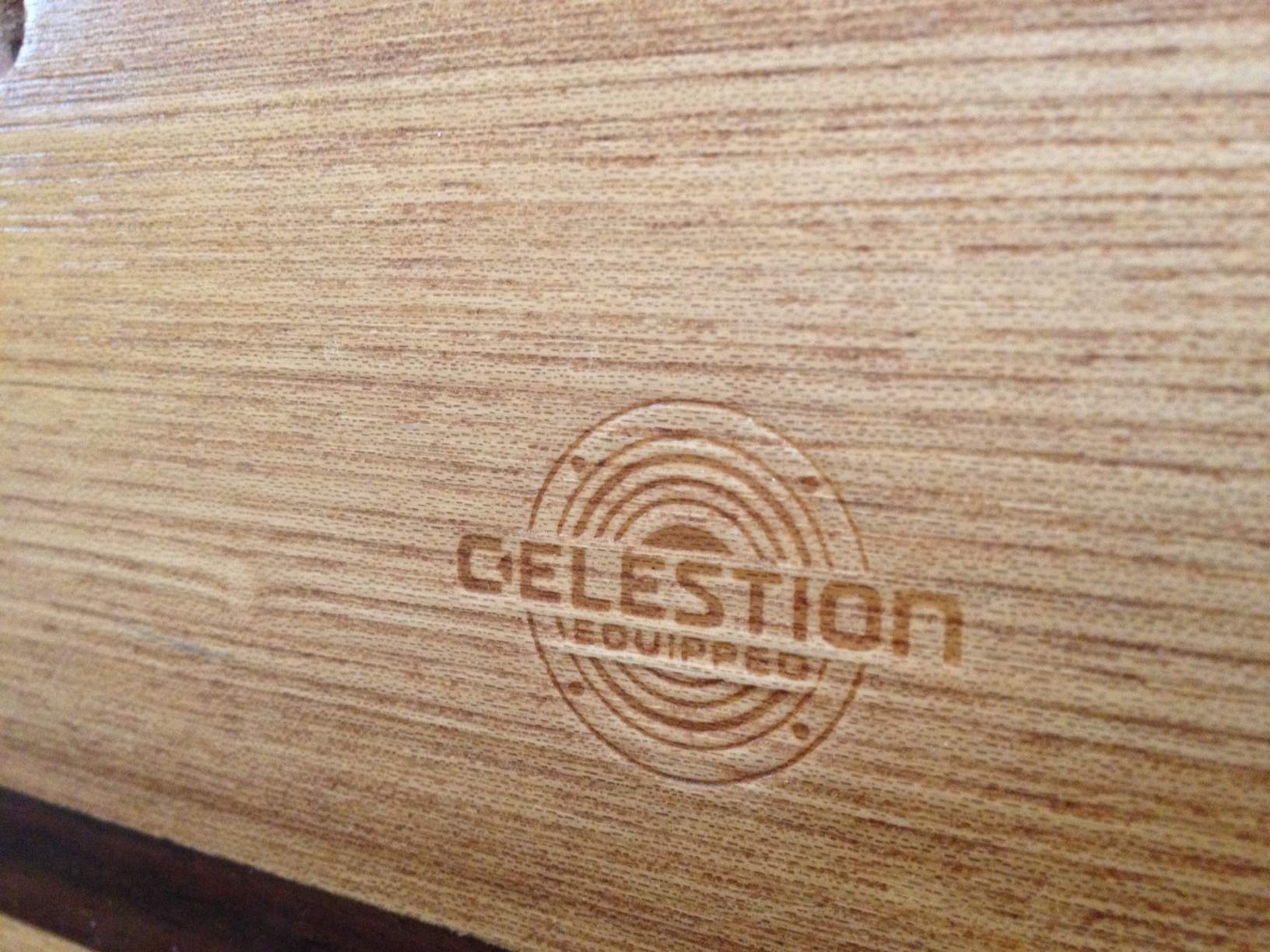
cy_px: 476
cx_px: 635
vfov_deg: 40.7
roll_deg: -0.5
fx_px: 1284
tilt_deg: -9.4
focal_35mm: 35
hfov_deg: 52.6
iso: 250
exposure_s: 1/20
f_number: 2.4
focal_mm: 4.28
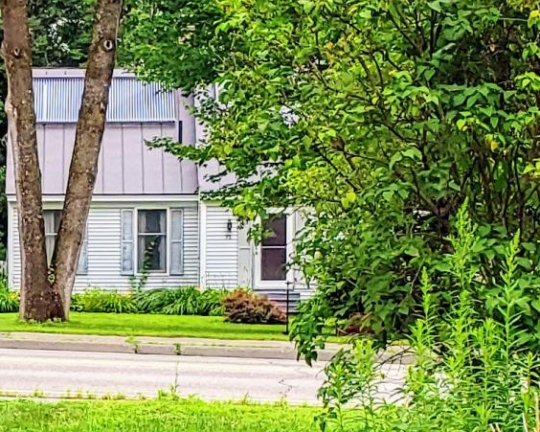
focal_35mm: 135
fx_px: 2157
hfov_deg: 13.9
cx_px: -64
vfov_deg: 11.4
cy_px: 283
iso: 50
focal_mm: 4.3
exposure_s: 1/845
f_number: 2.4
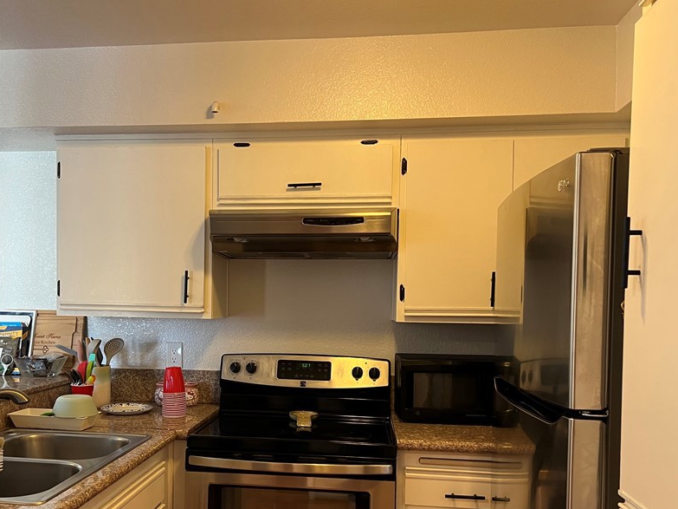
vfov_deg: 41.5
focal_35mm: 34
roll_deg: -0.3
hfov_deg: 53.6
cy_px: 317
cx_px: 273
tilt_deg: -2.7
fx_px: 666
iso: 125
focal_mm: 5.7
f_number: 1.5
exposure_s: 1/60
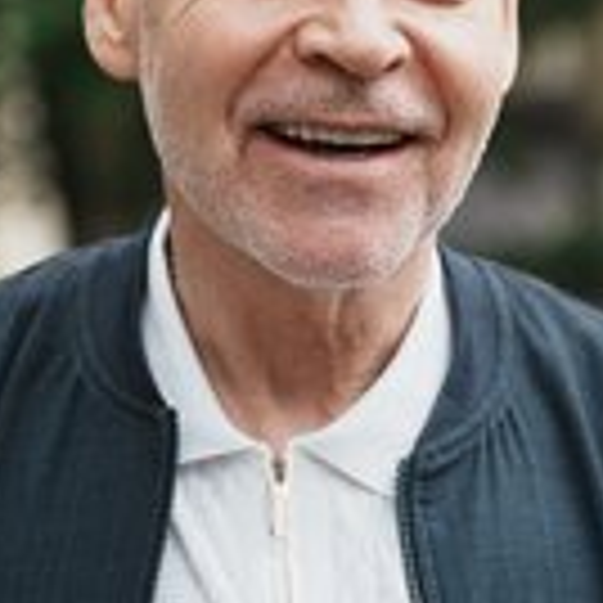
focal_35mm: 173
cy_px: 198
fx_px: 3410
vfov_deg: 10.1
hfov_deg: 10.1
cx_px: 364
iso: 100
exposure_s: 1/250
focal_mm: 68
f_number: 3.2
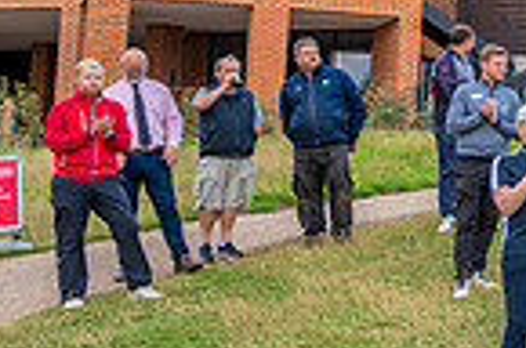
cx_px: 1041
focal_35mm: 108
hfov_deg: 15.4
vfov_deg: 12.5
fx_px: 1575
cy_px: 14
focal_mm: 27
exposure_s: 1/250
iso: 400
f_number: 5.6
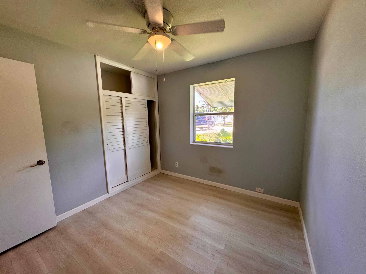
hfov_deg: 102.1
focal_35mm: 14
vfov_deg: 85.7
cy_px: 137
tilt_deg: -7.7
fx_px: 148
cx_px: 183
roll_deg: +0.8
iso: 125
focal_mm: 2.22
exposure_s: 1/120
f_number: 2.2
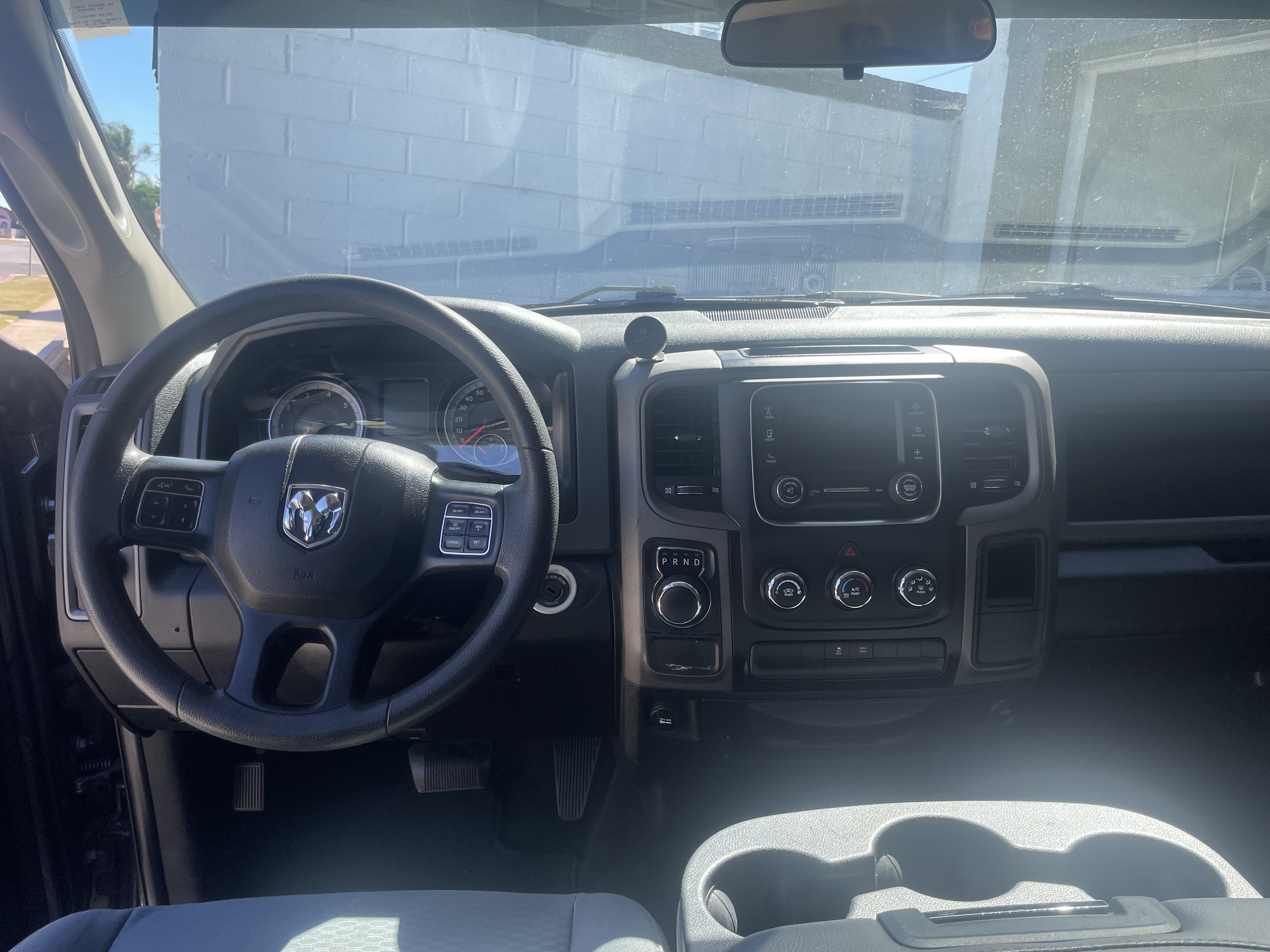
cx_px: 635
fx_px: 954
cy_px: 476
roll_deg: -4.7
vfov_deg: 53.1
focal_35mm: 26
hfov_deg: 67.3
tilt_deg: -9.8
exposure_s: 1/518
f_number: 1.6
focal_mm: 4.2
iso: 32
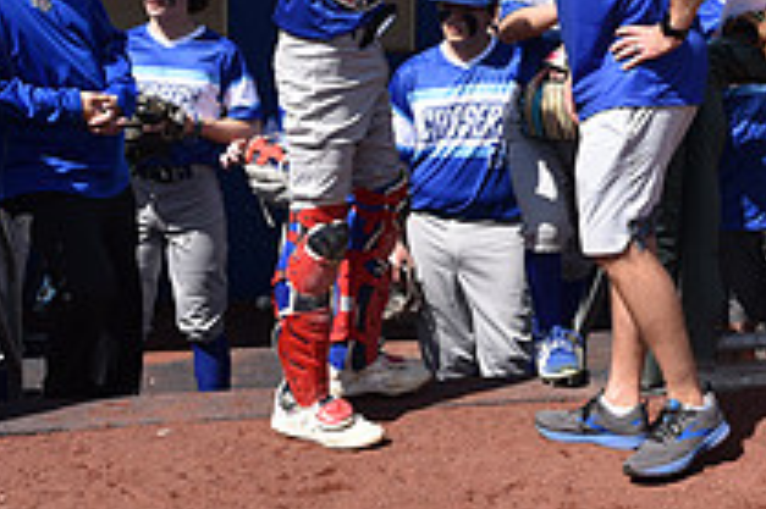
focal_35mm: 89
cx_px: 836
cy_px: 53
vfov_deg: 15.2
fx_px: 1892
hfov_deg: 21.7
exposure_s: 1/320
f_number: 9
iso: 200
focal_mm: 32
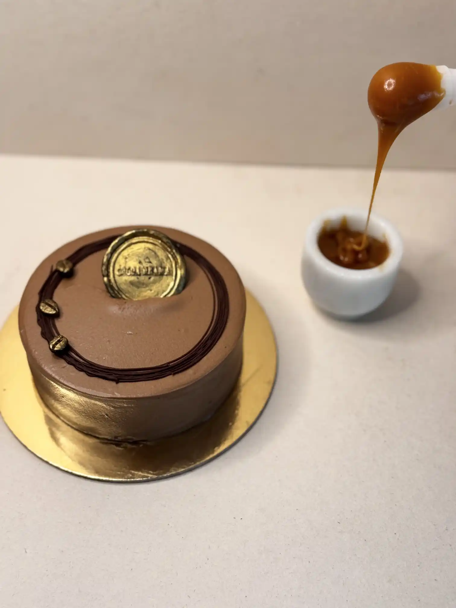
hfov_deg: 30.3
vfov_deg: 39.7
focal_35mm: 48
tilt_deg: -49.6
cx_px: 228
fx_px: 843
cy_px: 304
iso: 100
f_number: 1.78
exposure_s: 1/59
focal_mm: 6.76
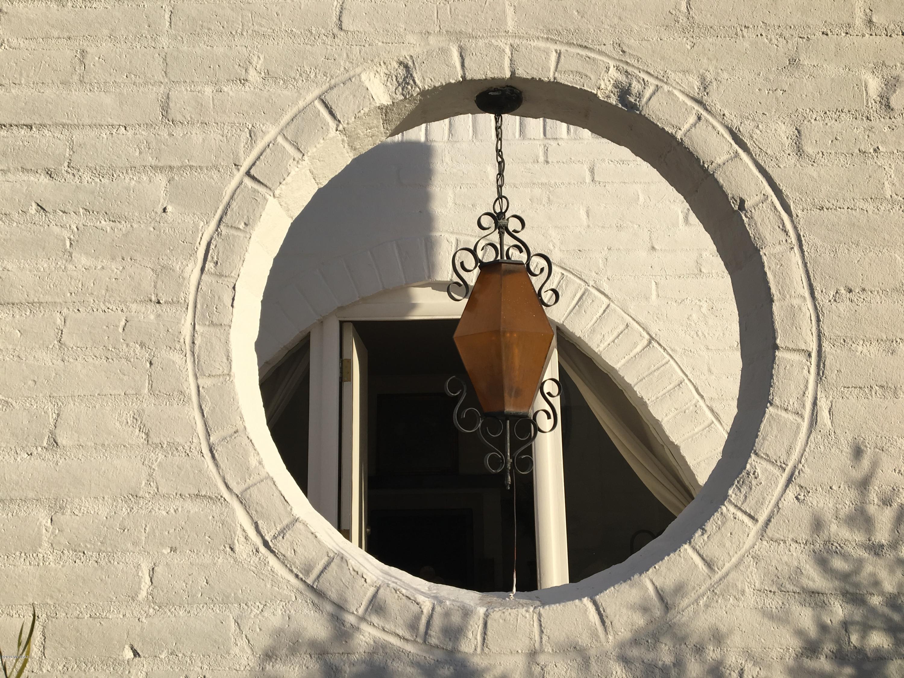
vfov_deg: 48.2
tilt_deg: +10.7
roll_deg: +1.7
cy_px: 339
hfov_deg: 61.7
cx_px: 452
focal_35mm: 29
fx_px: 757
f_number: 2.2
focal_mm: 4.15
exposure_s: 1/2481
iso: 25
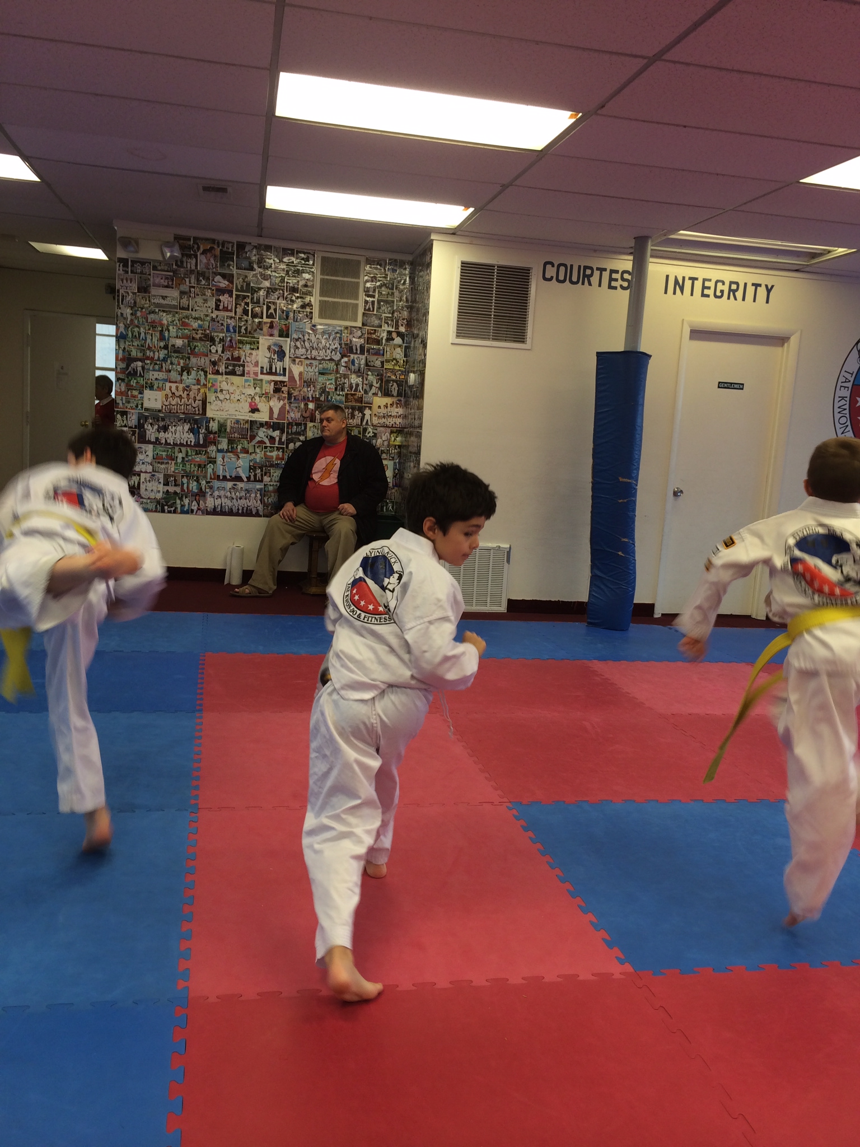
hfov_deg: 46.8
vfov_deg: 60.0
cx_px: 430
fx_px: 994
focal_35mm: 30
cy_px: 574
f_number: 2.2
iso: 40
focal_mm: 4.12
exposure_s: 1/40
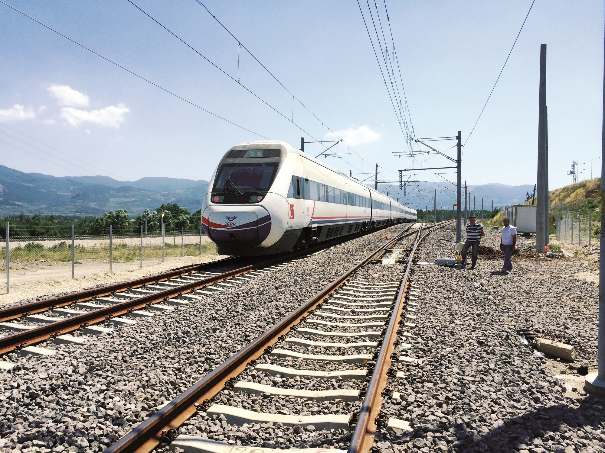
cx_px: 302
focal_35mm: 30
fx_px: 524
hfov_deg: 60.0
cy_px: 226
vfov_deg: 46.8
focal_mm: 4.12
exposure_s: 1/3165
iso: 40
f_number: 2.2
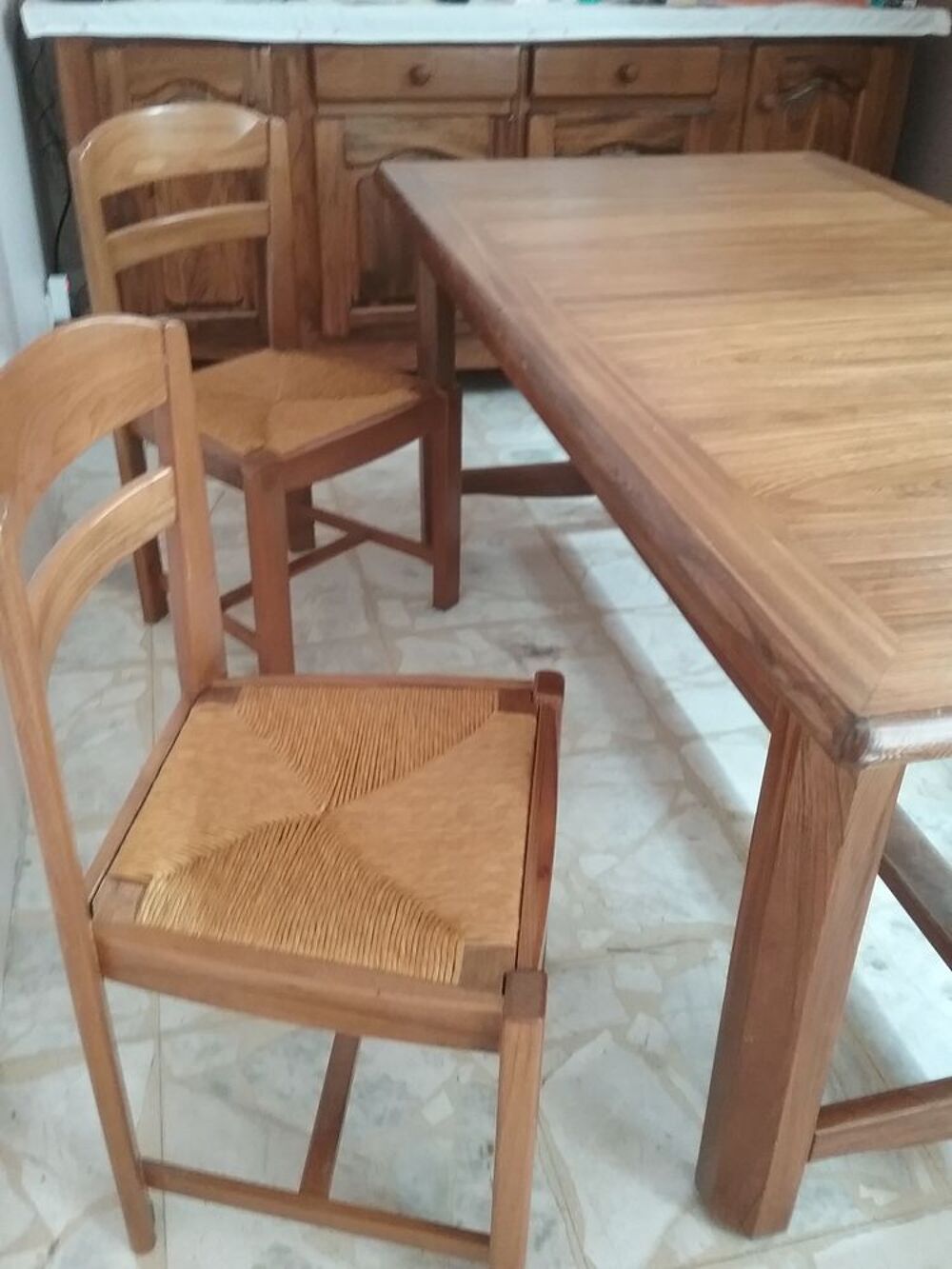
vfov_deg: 58.3
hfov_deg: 45.4
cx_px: 476
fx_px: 1137
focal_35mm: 31
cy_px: 634
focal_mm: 3.3
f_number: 2.2
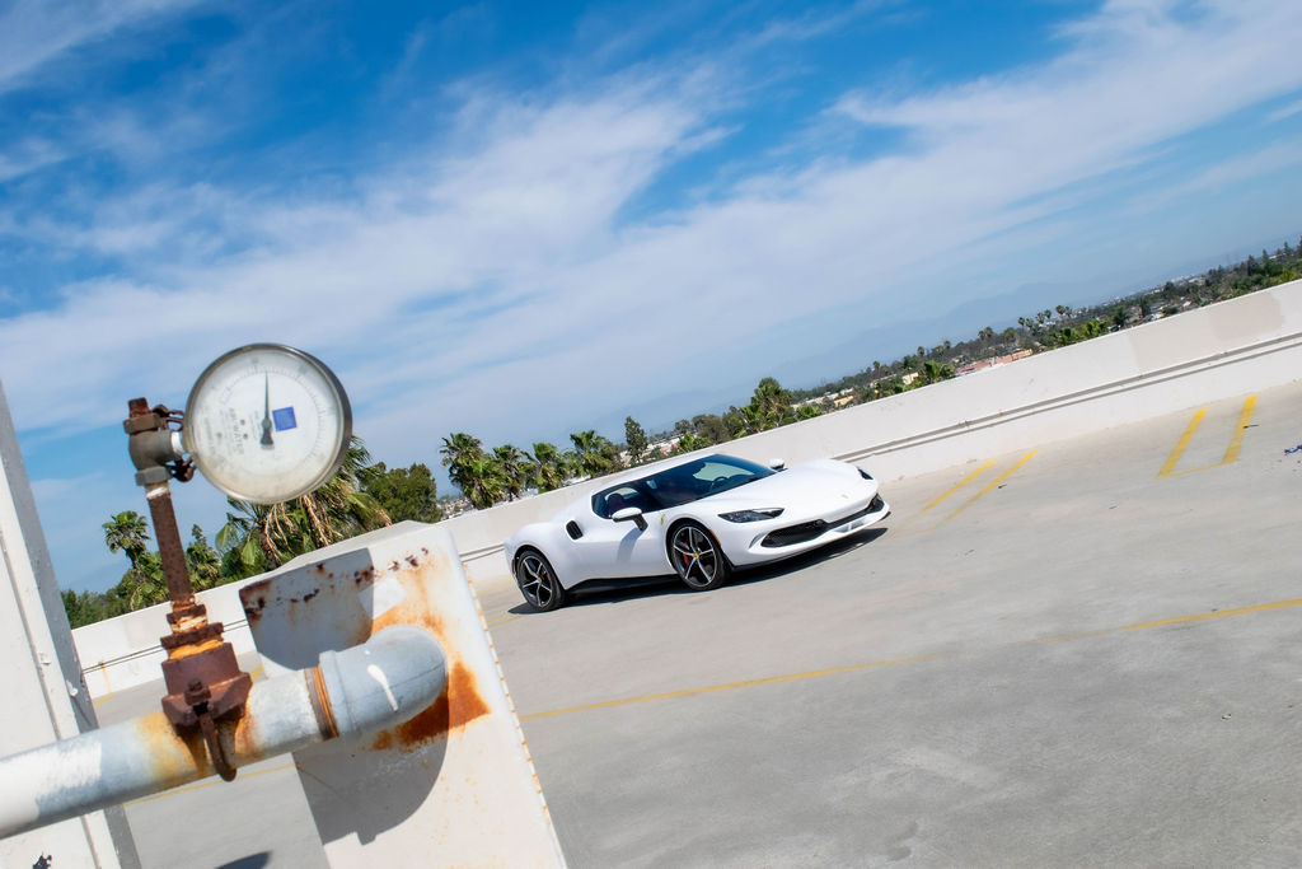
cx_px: 651
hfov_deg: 57.2
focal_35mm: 33
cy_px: 434
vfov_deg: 40.0
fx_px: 1194
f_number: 11
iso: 200
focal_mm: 22
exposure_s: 1/500
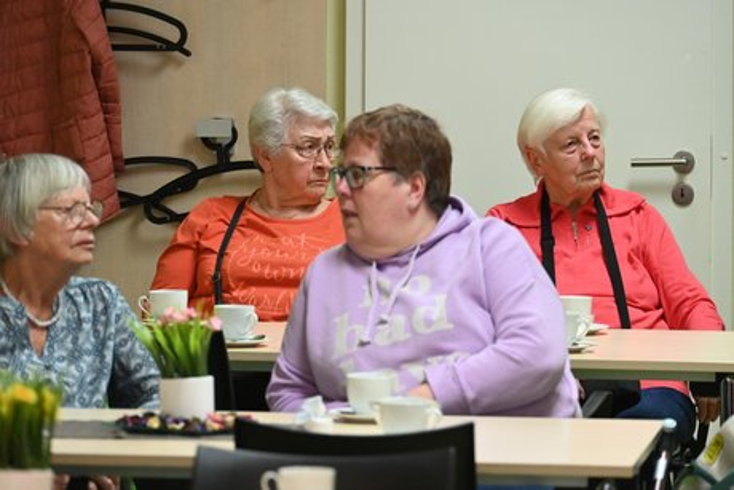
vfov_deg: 5.7
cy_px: 245
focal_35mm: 240
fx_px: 4895
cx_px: 367
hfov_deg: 8.6
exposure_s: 1/125
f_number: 8
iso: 7200
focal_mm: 240
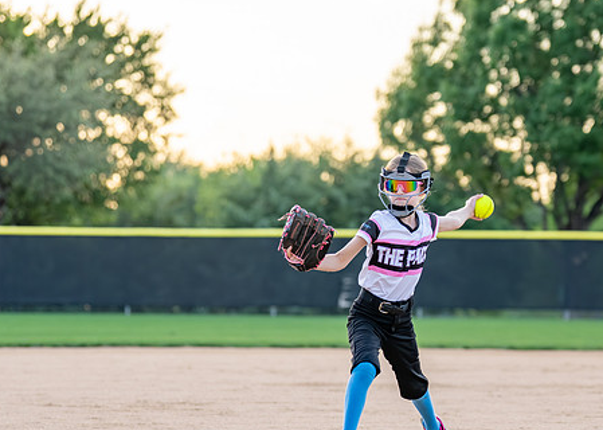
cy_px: 254
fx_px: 3200
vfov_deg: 7.7
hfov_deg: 10.8
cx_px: 372
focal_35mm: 187
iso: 250
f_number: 2.8
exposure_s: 1/1000
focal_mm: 105
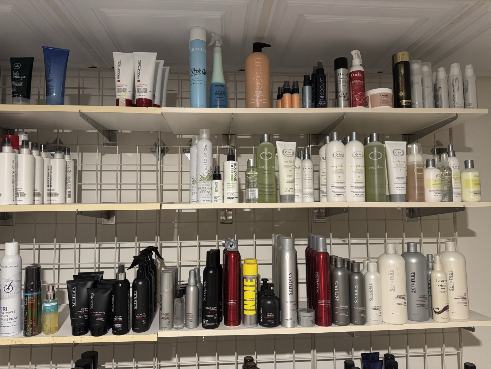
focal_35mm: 24
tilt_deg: +4.2
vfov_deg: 56.8
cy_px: 184
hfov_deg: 71.6
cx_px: 246
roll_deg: +0.2
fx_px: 340
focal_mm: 6.76
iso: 640
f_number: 1.78
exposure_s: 1/40
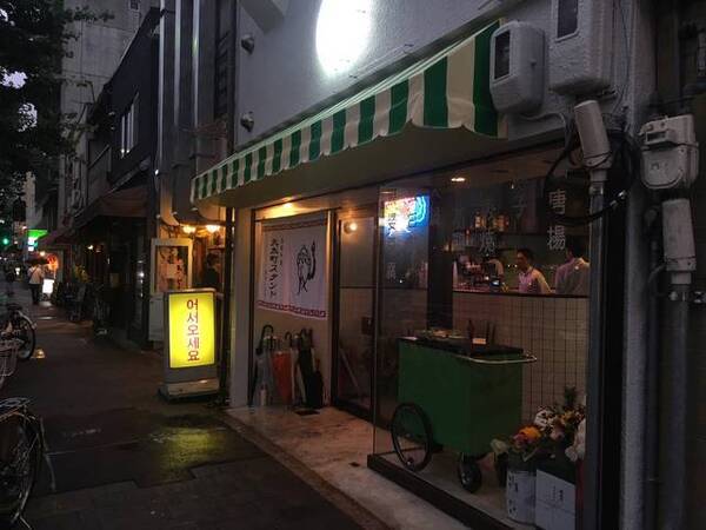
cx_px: 353
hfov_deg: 61.7
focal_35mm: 29
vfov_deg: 48.2
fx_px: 591
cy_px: 265
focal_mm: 4.15
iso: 25
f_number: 2.2
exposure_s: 1/15
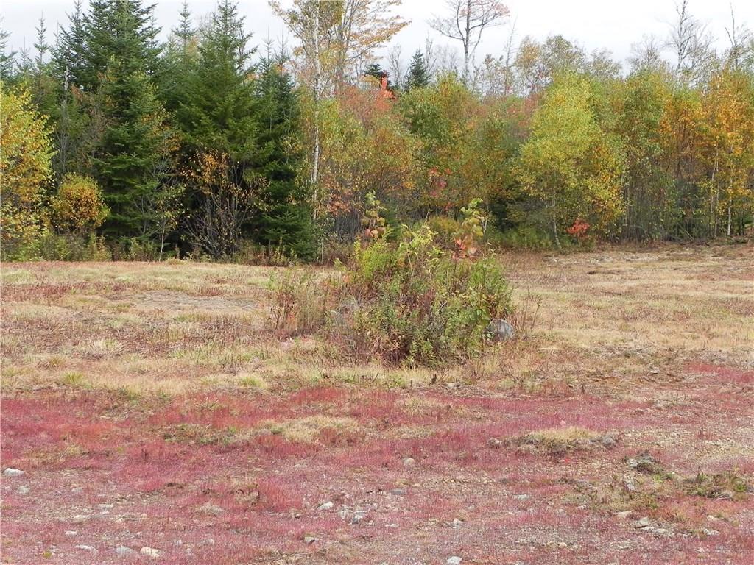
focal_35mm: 75
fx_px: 1634
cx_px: 377
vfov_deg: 19.6
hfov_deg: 26.0
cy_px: 282
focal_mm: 13.4
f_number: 5
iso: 160
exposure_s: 1/200
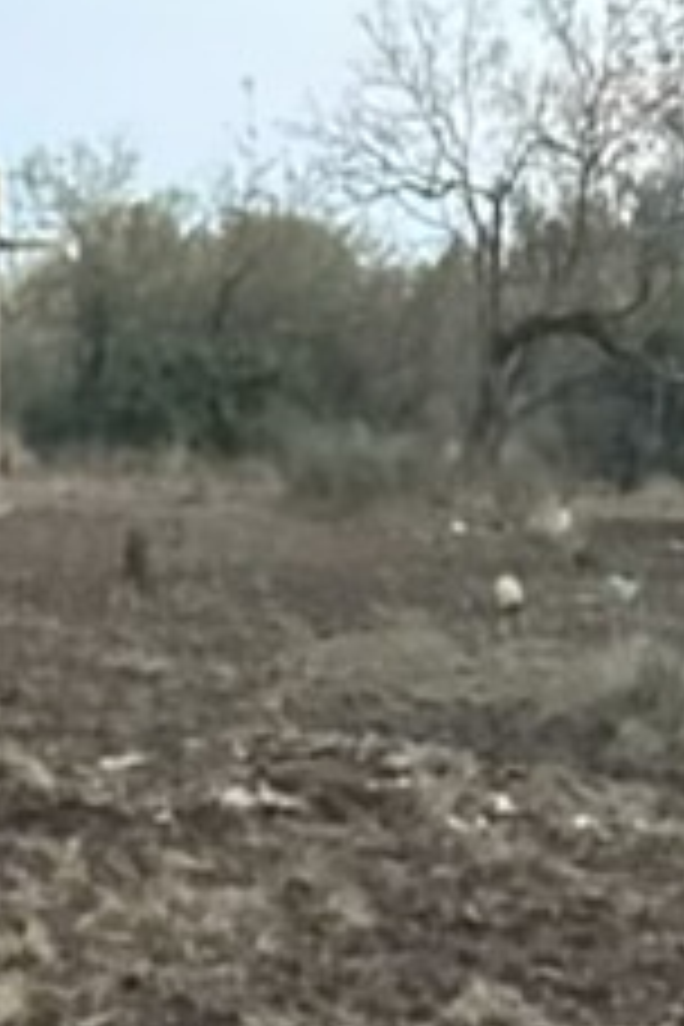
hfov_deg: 11.5
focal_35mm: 112
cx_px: -482
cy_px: 2138
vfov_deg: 14.6
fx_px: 3192
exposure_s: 1/49
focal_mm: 6.86
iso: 1000
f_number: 1.78
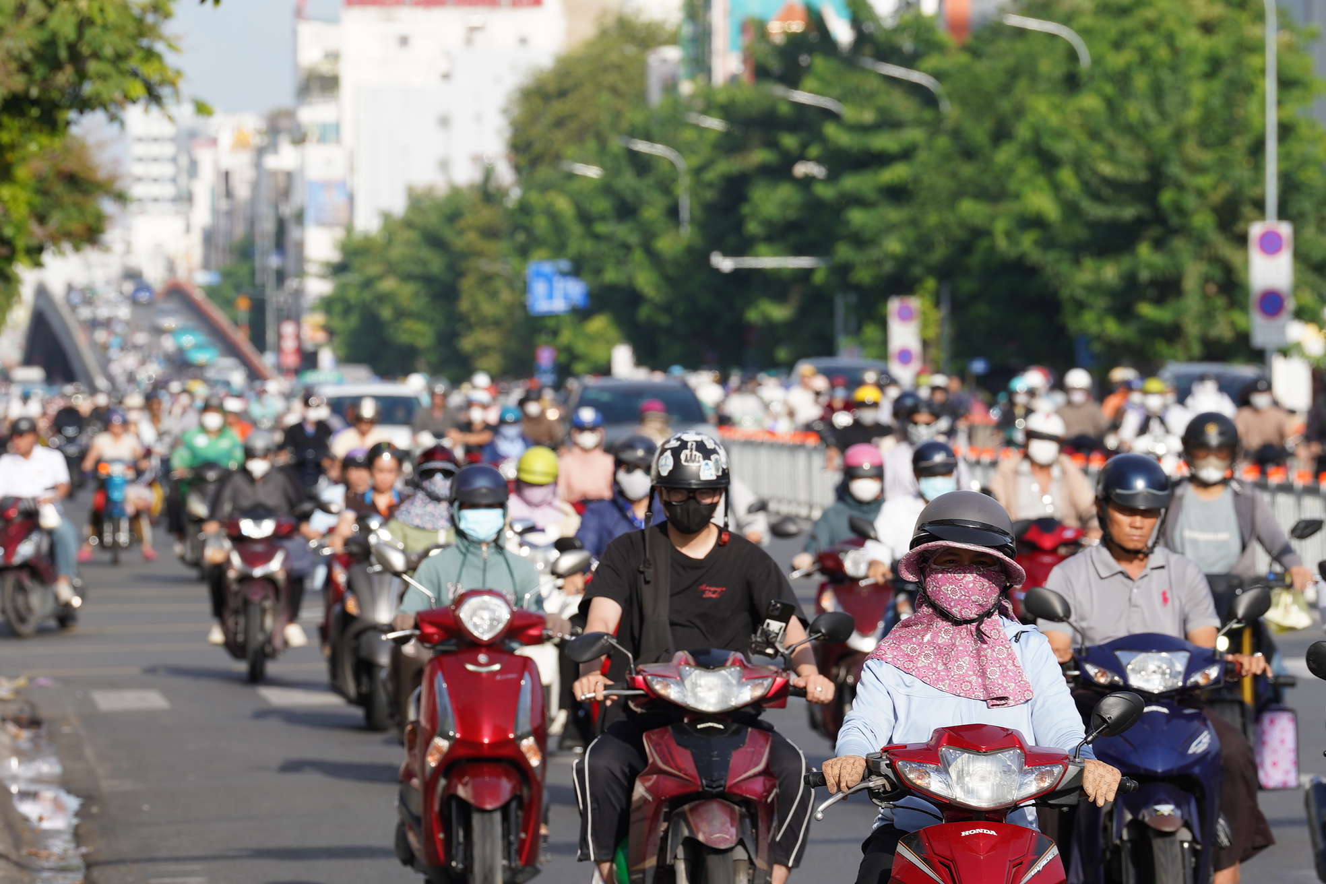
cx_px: 663
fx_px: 11049
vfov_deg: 4.6
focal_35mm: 300
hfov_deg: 6.9
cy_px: 442
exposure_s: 1/250
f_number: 7.1
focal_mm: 200
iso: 100
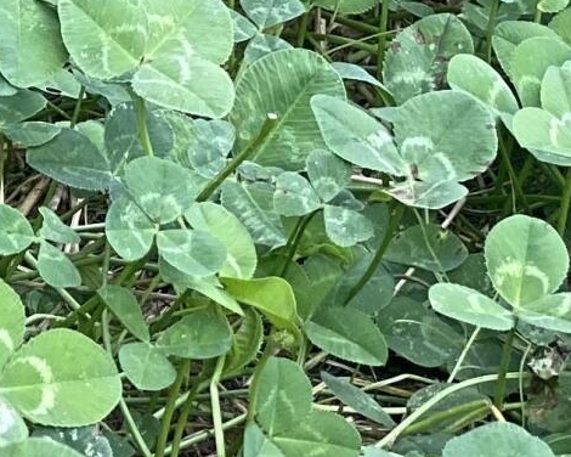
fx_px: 5475
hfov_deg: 5.7
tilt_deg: -22.7
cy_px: -564
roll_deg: +0.3
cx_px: -963
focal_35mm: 324
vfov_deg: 4.7
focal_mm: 6
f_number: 2
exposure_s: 1/122
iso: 25
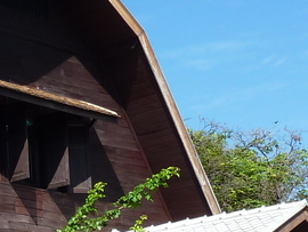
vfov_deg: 13.1
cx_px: -112
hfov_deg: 16.6
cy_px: 257
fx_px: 989
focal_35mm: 111
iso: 80
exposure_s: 1/500
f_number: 4
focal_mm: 4.1
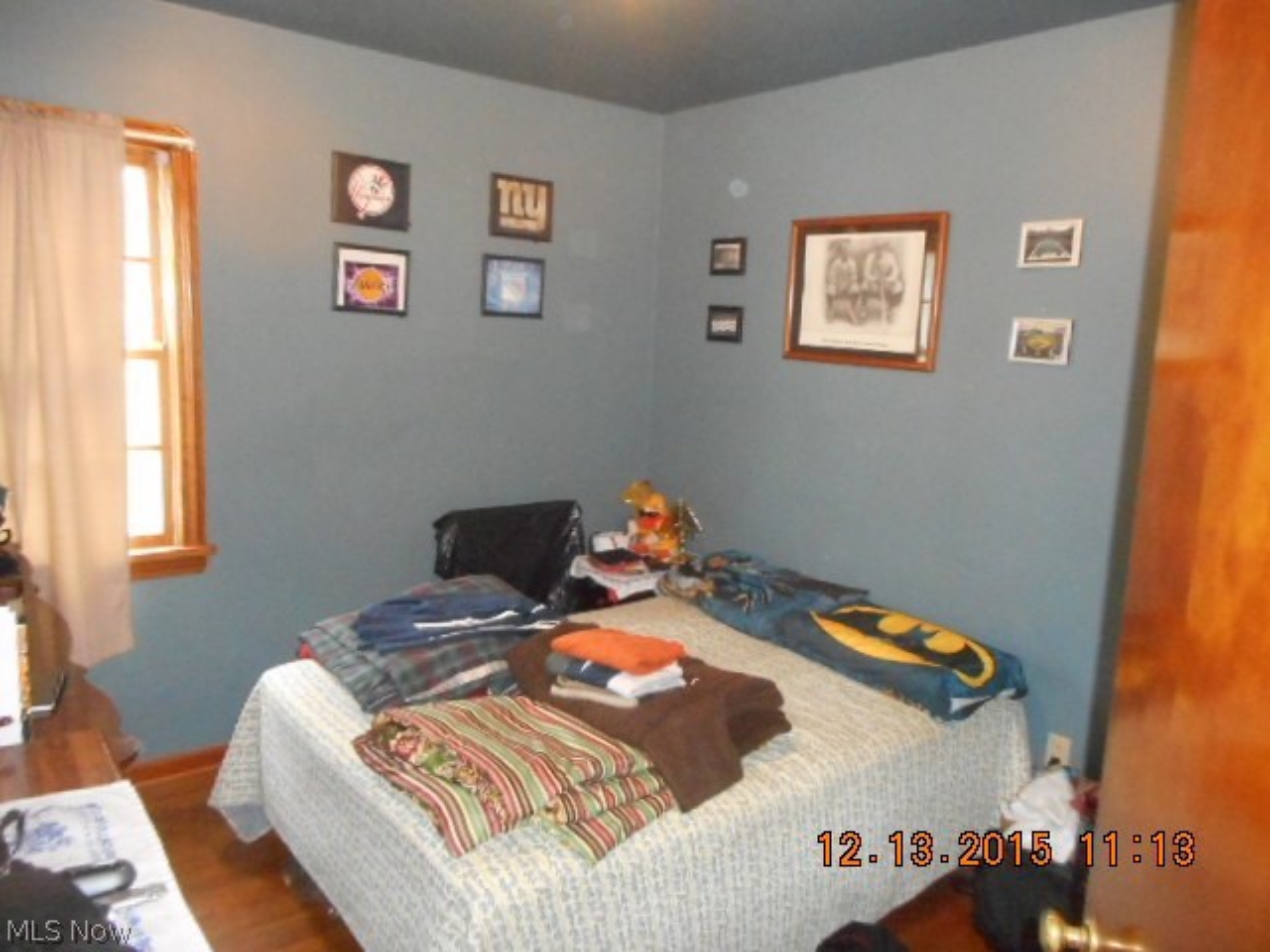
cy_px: 476
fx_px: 917
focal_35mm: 25
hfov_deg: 69.4
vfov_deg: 54.9
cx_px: 635
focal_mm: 4.5
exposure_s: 1/25
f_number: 3.7
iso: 1100
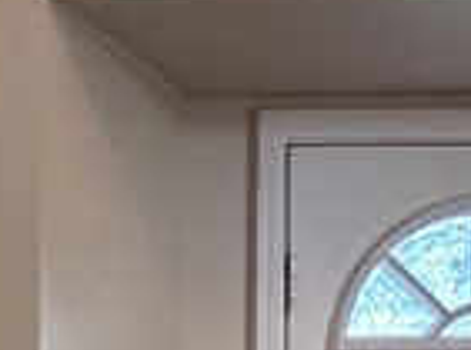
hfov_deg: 12.5
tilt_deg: -1.0
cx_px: -798
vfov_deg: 13.8
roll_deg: +0.0
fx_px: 1384
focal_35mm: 102
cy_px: 483
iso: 200
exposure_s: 1/60
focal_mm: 2.22
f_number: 2.2
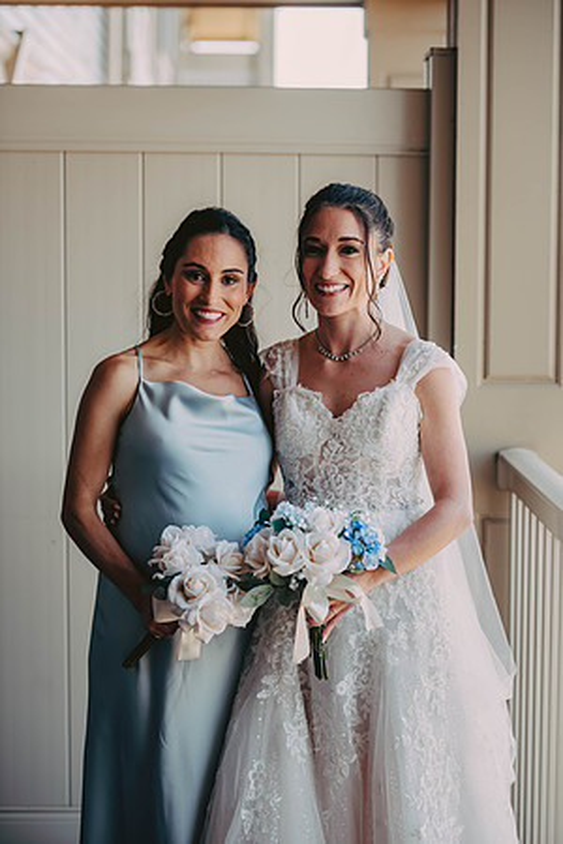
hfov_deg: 15.2
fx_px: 2111
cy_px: 422
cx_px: 282
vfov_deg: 22.6
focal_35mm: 90
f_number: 2.8
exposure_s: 1/320
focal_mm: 90
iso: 320
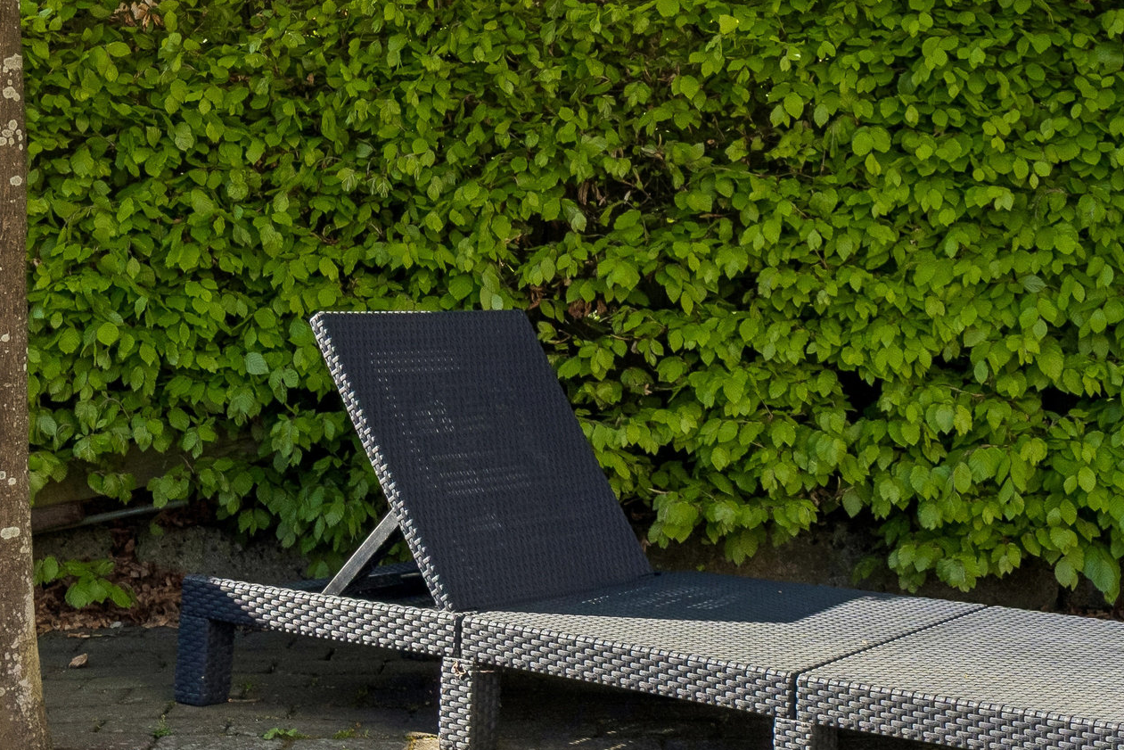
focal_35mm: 70
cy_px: 169
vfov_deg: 19.4
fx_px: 2173
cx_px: 857
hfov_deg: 28.5
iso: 250
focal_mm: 19.5
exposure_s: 1/320
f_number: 8
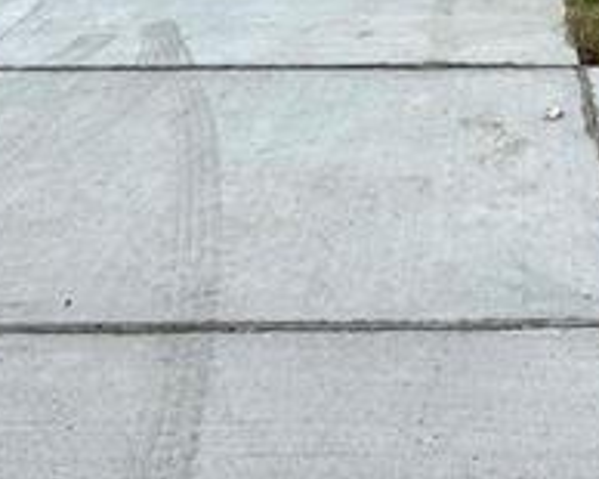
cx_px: 497
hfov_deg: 33.5
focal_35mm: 54
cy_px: -232
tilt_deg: -3.4
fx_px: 957
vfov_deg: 23.0
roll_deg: -0.2
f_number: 2.2
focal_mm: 2.22
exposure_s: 1/2618
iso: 50
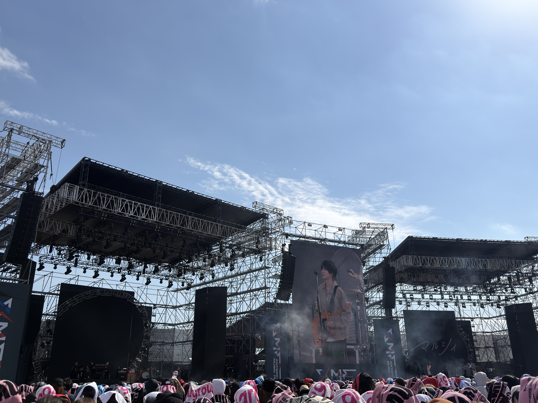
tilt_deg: +20.8
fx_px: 466
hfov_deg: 60.0
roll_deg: +1.3
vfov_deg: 46.8
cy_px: 202
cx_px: 269
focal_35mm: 30
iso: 80
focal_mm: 6.76
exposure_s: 1/12500
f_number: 1.78
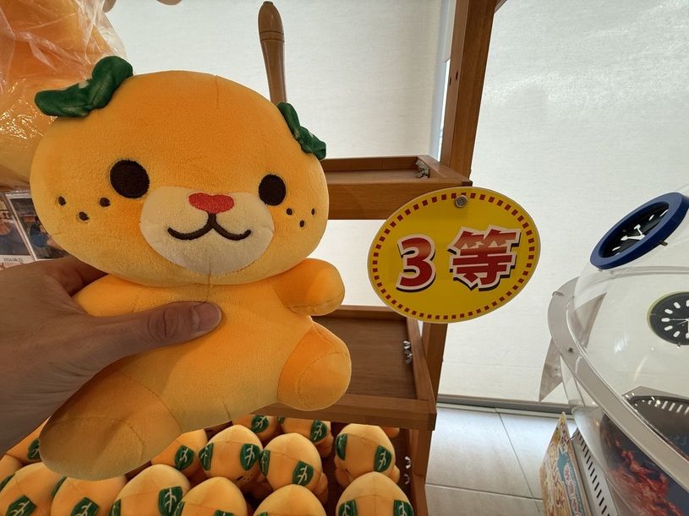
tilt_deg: -23.2
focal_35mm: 14
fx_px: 279
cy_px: 258
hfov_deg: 102.1
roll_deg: +2.2
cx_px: 344
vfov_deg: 85.7
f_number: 2.2
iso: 80
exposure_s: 1/120
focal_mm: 2.22
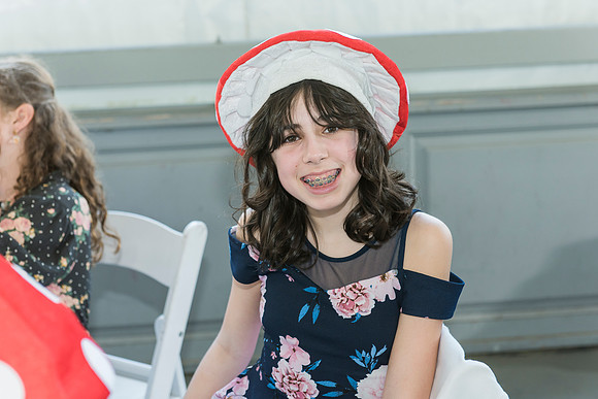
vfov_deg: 18.7
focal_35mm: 73
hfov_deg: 27.8
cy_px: 208
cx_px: 287
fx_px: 1210
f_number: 4.5
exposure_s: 1/160
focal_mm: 70
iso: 400
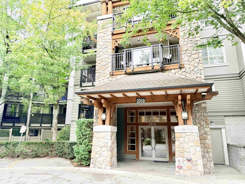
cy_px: 92
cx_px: 122
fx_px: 170
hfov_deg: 71.6
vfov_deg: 56.8
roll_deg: +0.1
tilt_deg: +12.9
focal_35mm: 24
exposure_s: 1/217
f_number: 1.78
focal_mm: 6.76
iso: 64
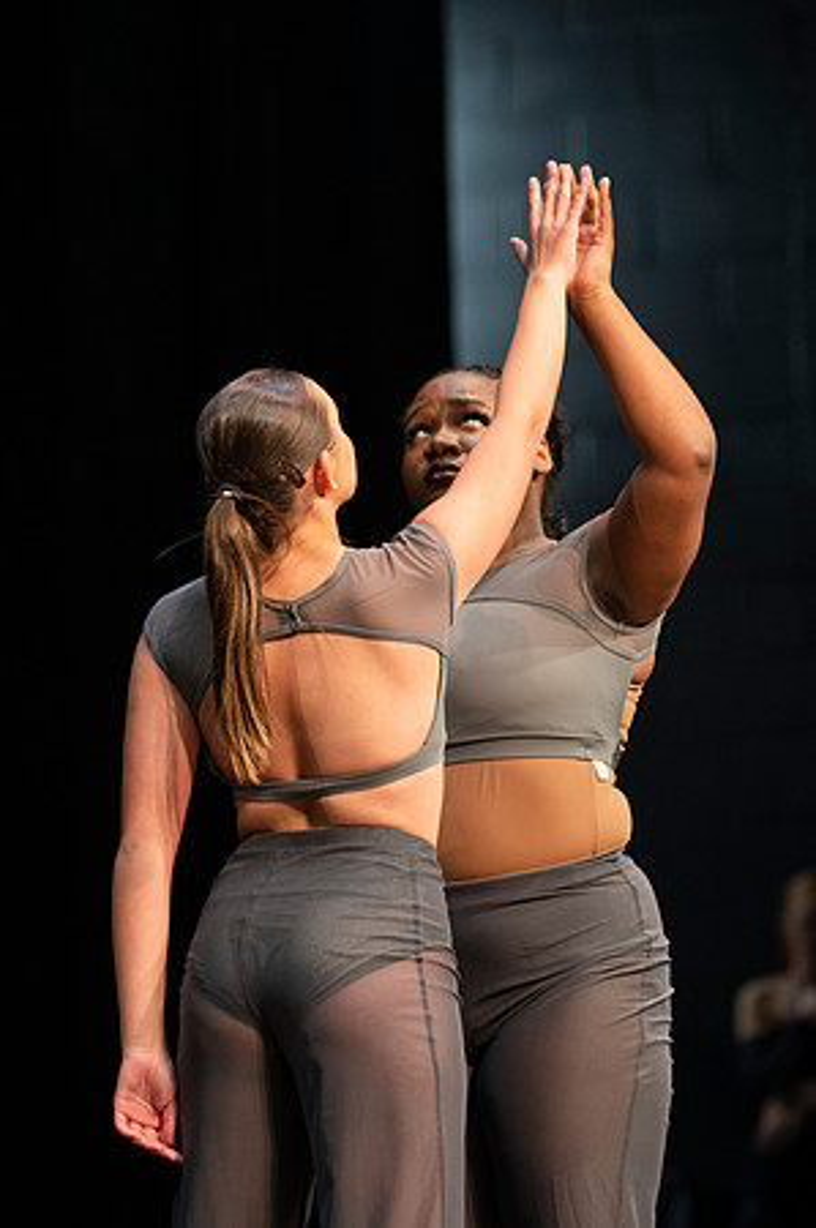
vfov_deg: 8.7
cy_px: 585
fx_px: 8095
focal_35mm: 238
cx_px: 527
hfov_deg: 5.8
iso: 1600
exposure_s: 1/200
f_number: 3.2
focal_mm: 150
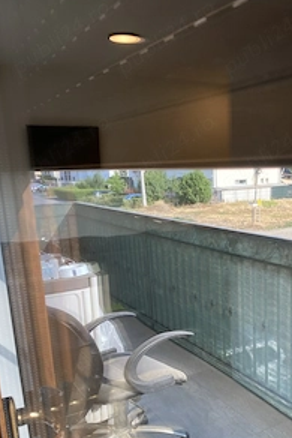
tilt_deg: -13.6
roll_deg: +1.9
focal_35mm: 37
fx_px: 450
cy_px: 292
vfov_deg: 50.9
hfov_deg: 35.2
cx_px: 219
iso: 32
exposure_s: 1/222
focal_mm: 4.25
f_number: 1.8
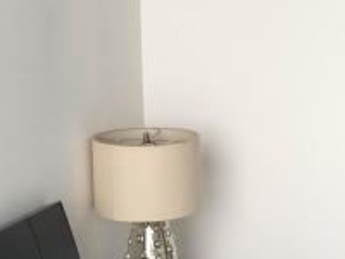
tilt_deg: -8.5
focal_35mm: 93
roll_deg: +0.2
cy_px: 166
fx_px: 927
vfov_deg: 15.9
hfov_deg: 20.5
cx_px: 335
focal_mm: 4.15
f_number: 2.2
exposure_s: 1/120
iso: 25
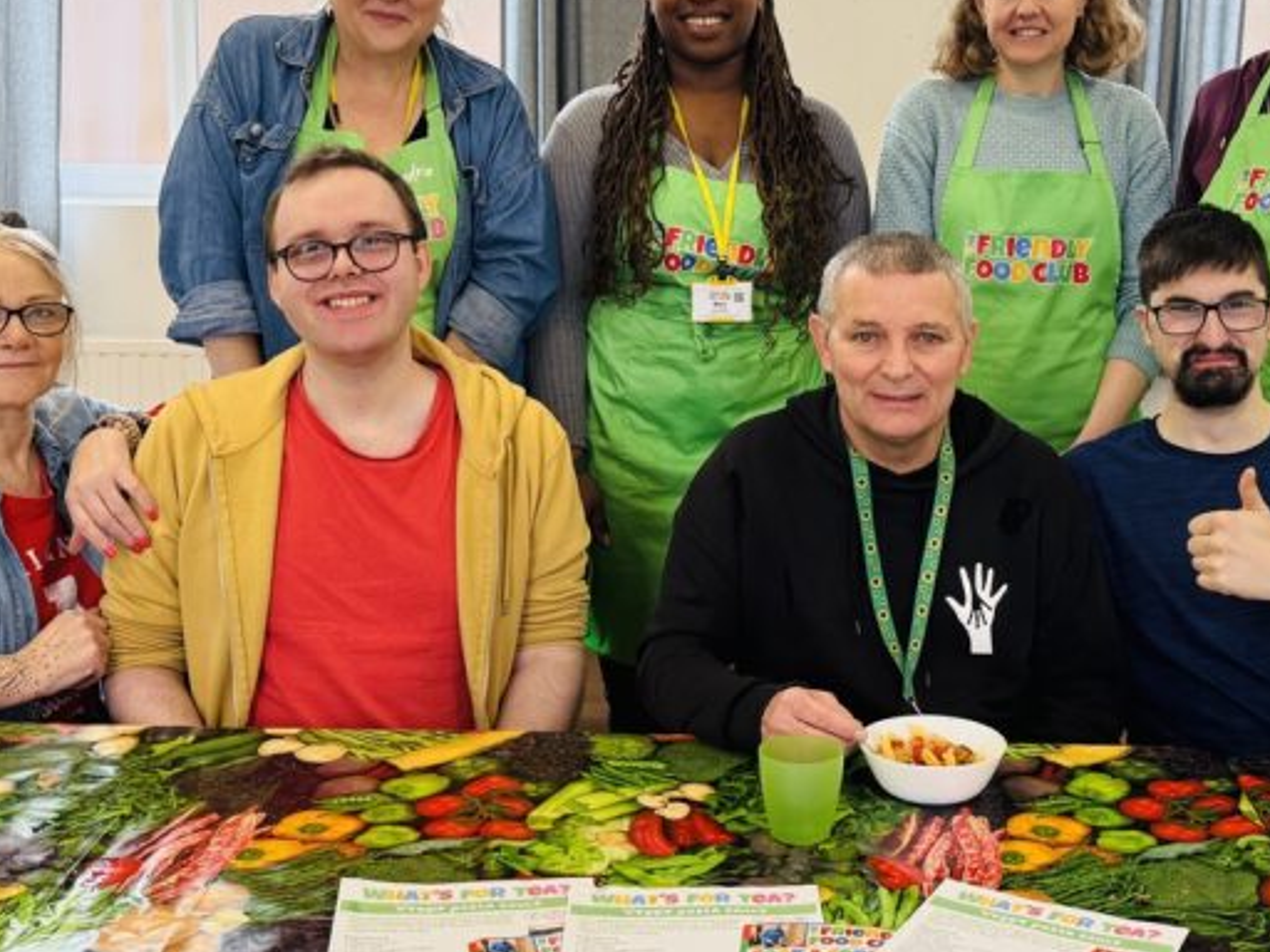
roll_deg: -1.4
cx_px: 774
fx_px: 1321
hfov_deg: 51.0
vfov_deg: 39.6
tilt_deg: -6.3
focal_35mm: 36
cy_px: 419
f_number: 1.78
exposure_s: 1/231
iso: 125
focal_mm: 6.76
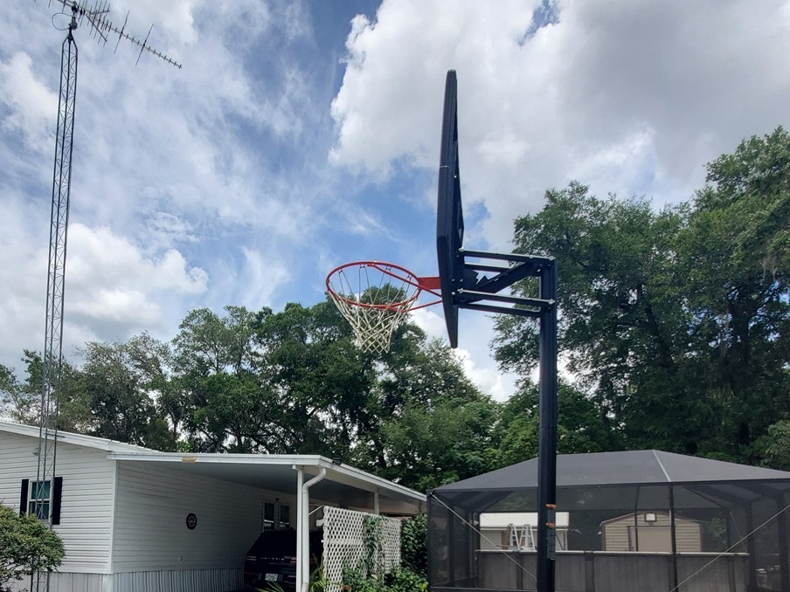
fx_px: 525
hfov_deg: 73.4
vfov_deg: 54.1
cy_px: 488
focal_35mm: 23
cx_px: 333
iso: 50
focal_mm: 1.8
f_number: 2.2
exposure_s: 1/1202
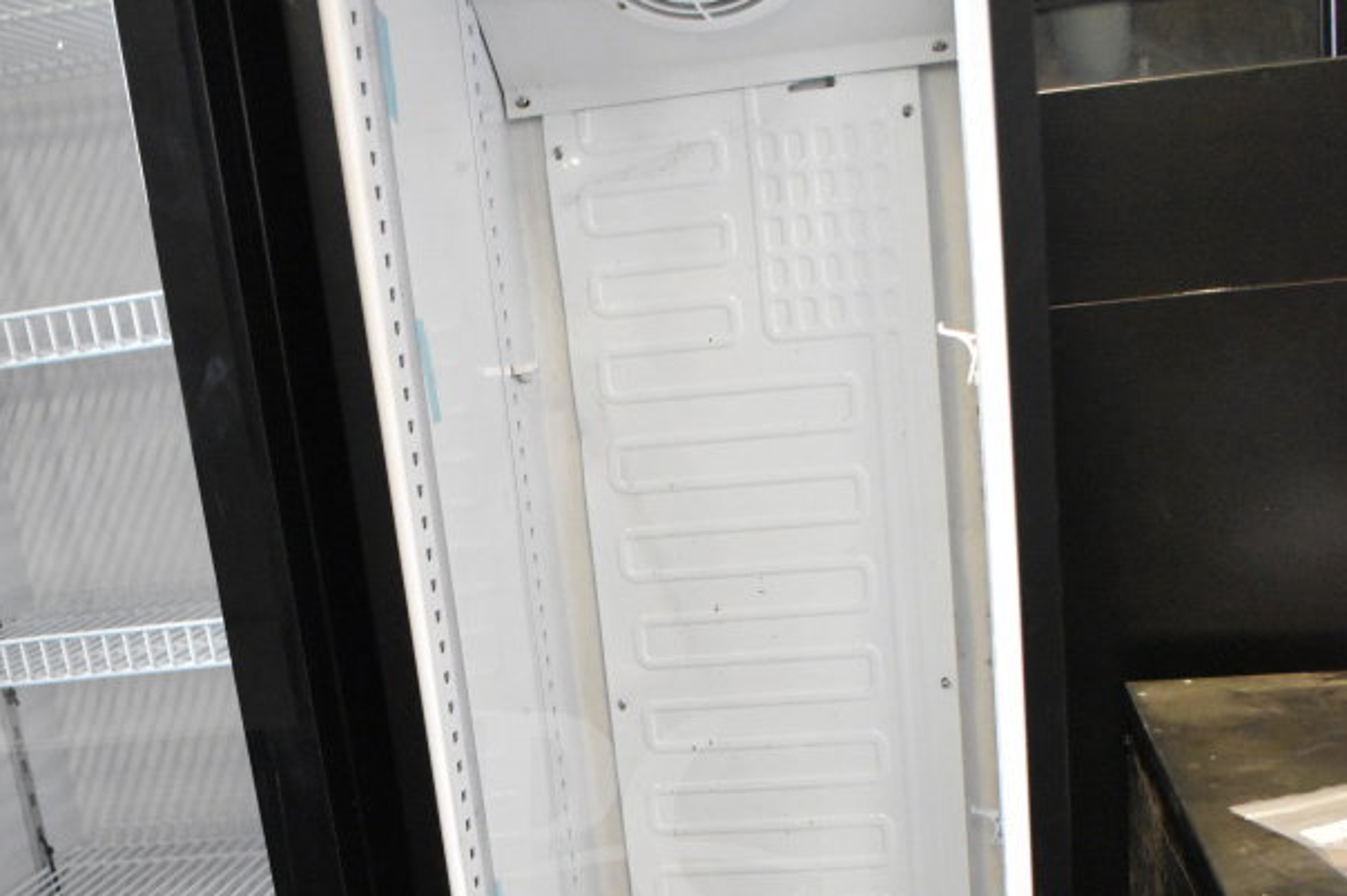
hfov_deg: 41.3
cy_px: 888
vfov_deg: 26.7
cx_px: 676
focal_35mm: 48
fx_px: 1786
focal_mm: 21
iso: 6400
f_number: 5.6
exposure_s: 1/125
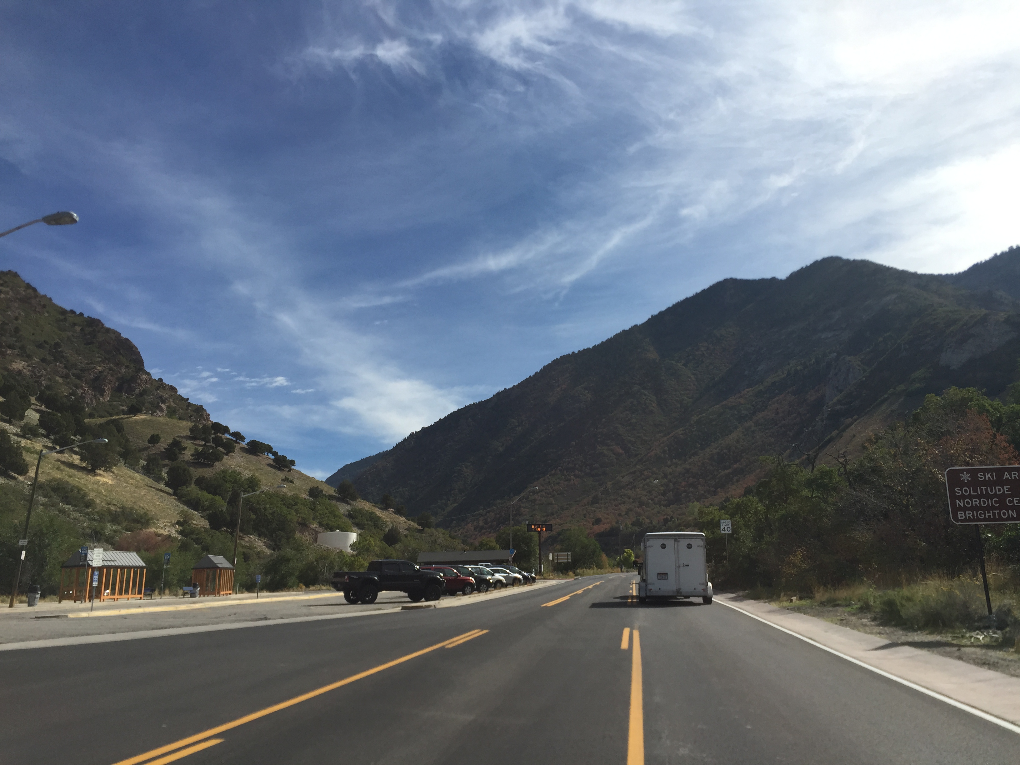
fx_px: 855
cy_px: 382
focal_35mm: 29
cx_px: 510
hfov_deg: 61.7
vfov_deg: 48.2
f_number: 2.2
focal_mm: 4.15
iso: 32
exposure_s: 1/2825
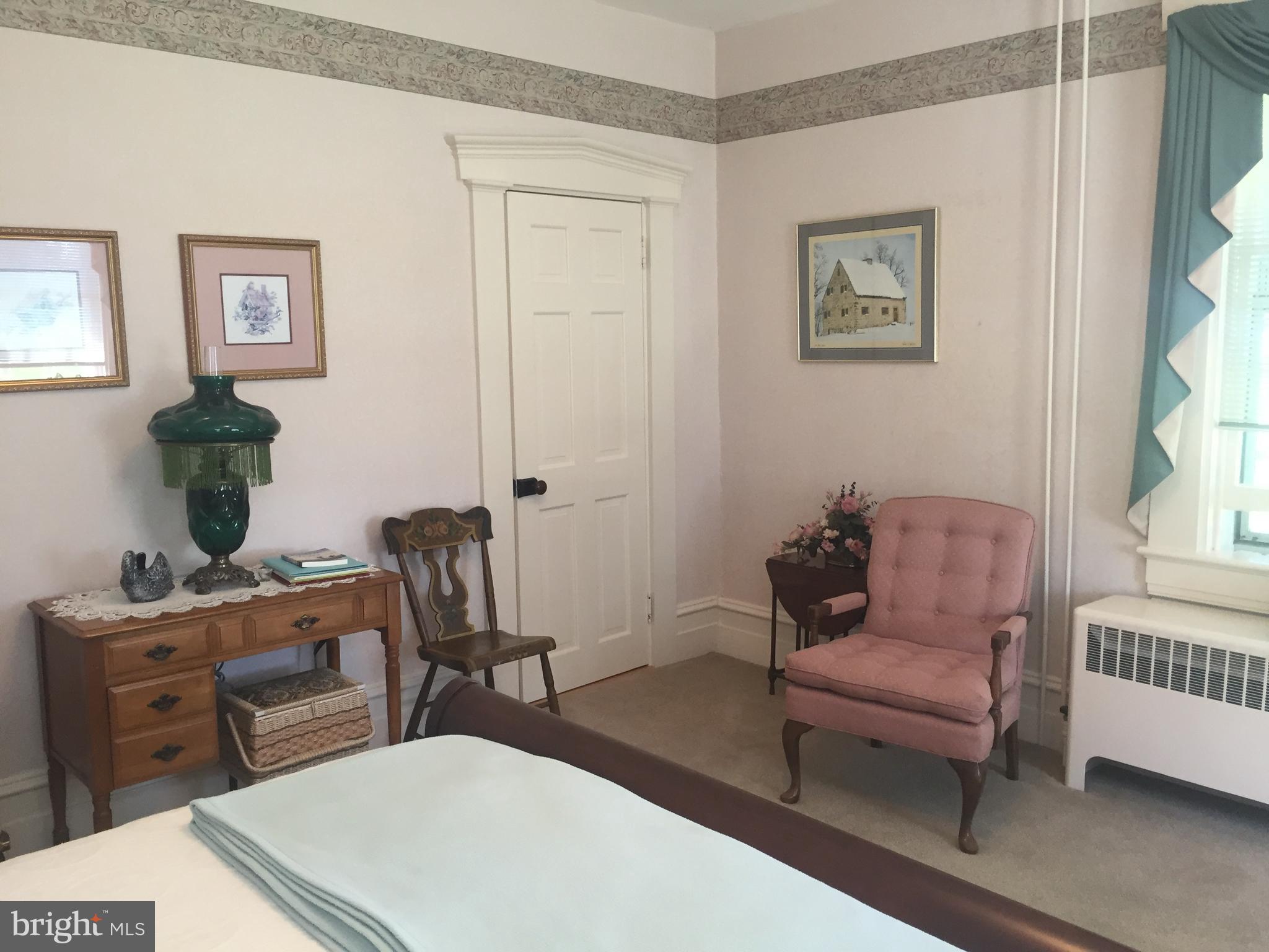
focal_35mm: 29
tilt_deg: -5.2
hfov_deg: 61.7
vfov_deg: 48.2
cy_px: 476
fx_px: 1063
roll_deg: -0.4
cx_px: 634
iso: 80
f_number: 2.2
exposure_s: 1/30
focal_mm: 4.15
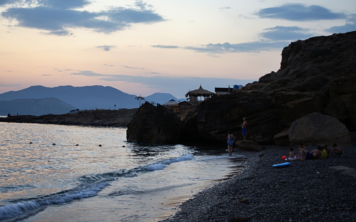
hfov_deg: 32.9
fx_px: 601
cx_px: 153
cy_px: 108
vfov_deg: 20.9
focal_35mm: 62
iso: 100
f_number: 5
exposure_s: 1/20
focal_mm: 50
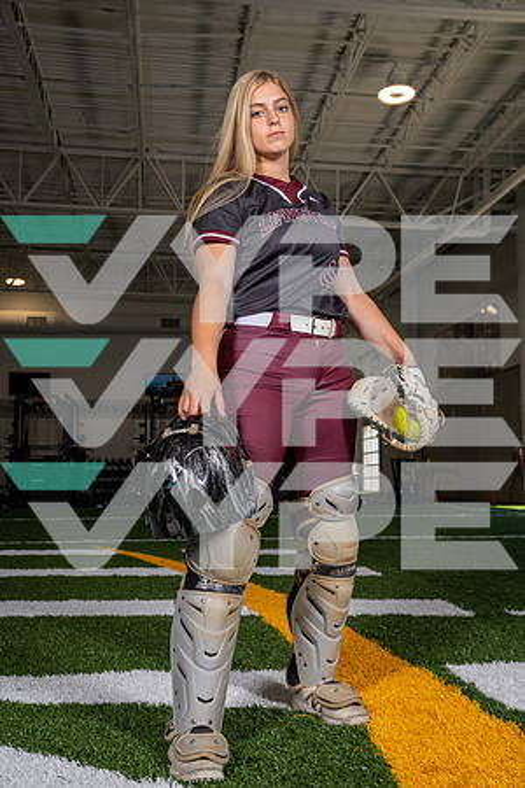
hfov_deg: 33.4
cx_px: 262
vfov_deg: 48.5
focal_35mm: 40
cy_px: 394
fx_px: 875
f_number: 5.6
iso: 200
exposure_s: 1/200
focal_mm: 40
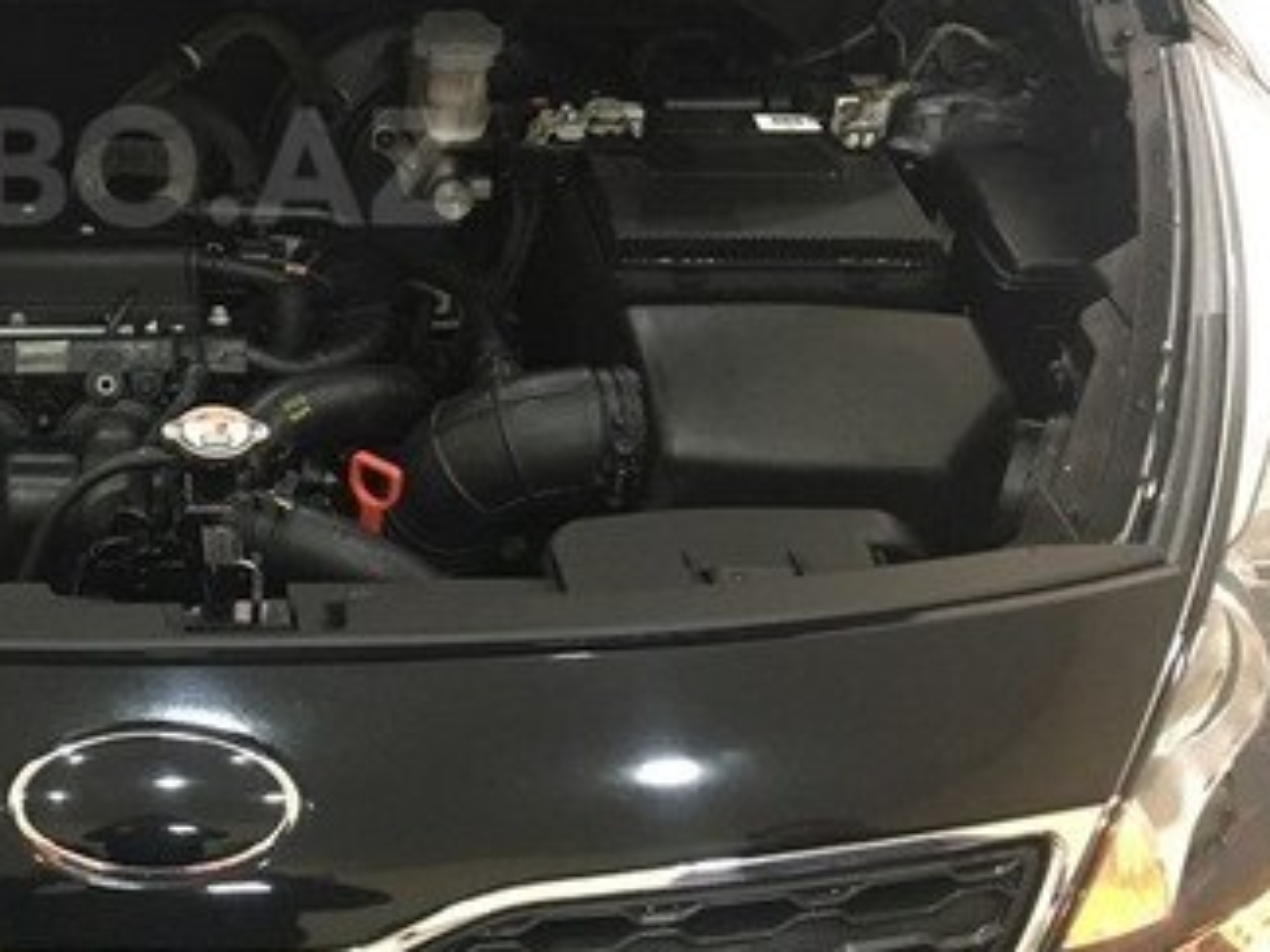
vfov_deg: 24.4
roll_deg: +0.2
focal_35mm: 59
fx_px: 2165
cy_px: 167
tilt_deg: -27.3
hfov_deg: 30.8
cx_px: 59
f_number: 2.2
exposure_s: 1/20
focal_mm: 4.15
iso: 200
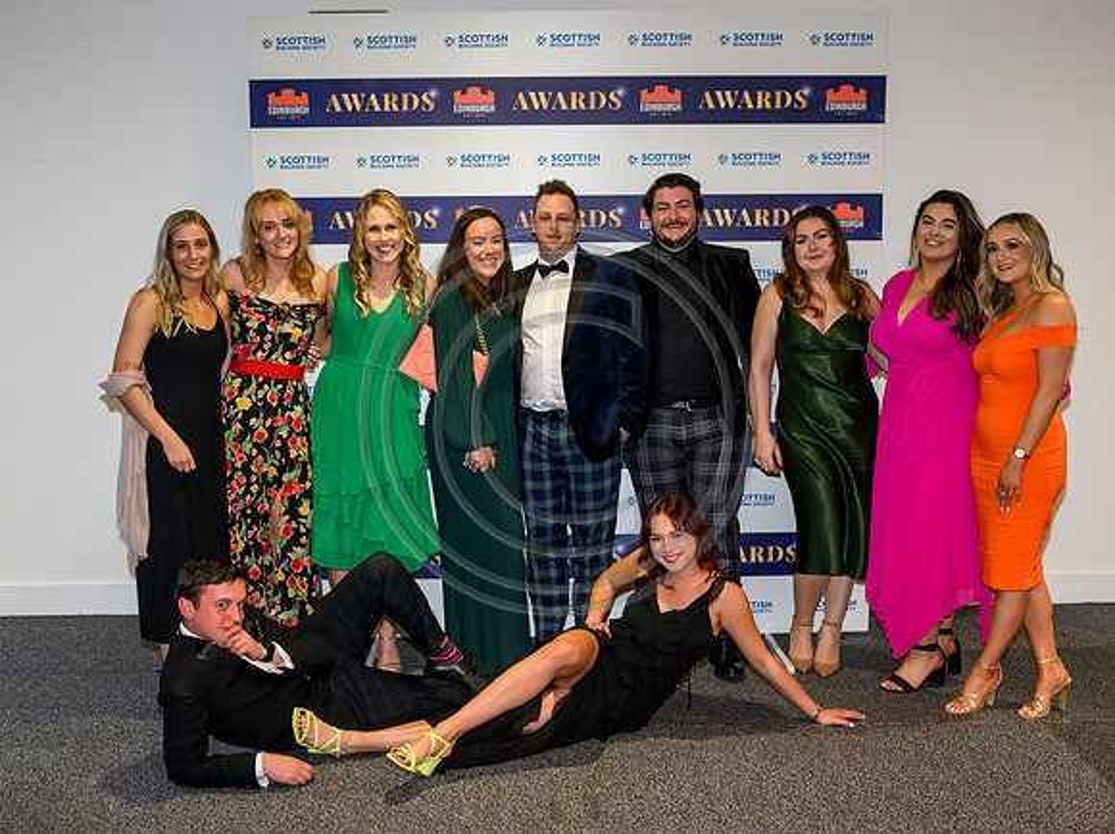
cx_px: 550
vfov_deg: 32.8
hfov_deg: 43.0
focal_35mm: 44
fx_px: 1415
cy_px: 485
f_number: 4.5
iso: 4000
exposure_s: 1/160
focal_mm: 35
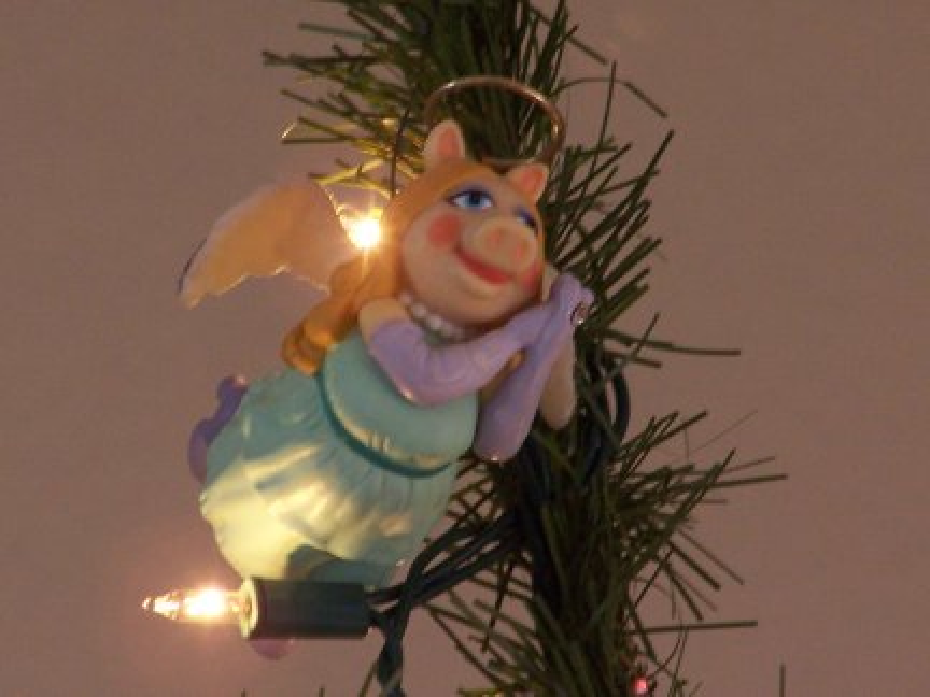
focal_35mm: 380
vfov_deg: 3.9
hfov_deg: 5.2
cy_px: 348
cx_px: 465
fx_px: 10209
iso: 140
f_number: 3.7
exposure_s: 1/8
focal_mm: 63
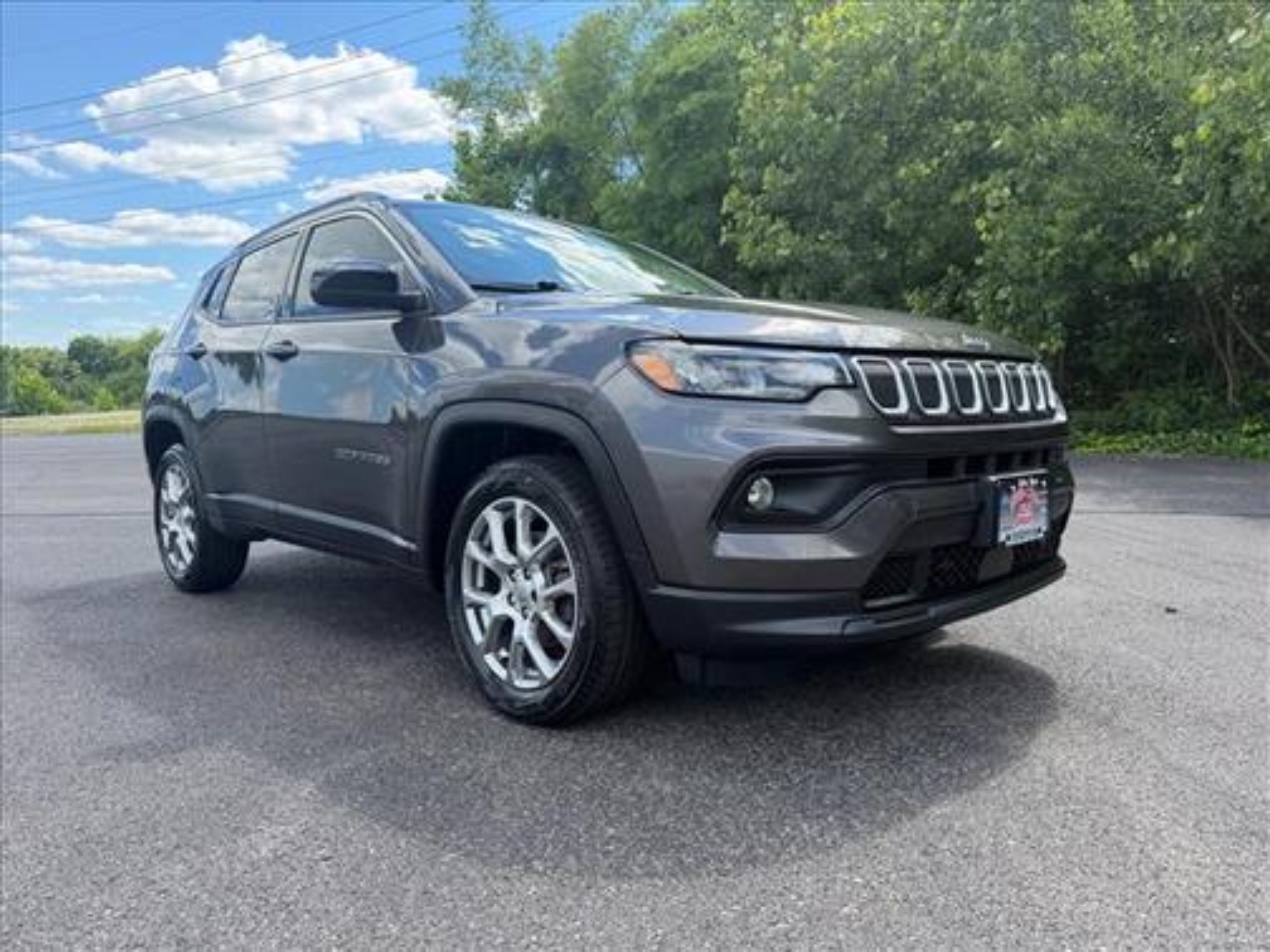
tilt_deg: -8.1
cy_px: 476
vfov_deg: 56.8
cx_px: 635
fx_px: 881
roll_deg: +2.4
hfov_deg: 71.6
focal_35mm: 24
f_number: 1.78
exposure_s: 1/1522
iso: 100
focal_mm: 6.76
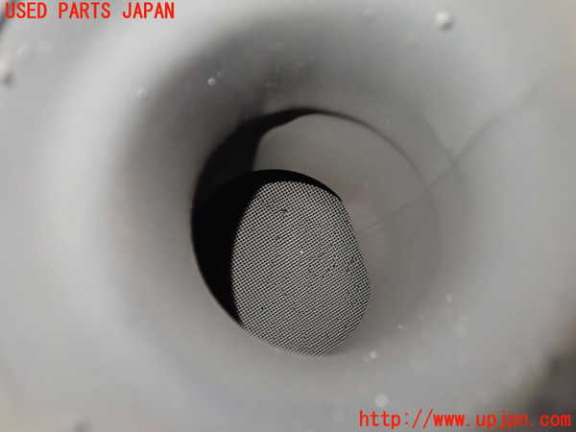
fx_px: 499
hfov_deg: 60.0
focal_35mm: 30
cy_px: 216
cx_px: 288
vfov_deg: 46.8
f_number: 2.3
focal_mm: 5.4
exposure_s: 1/30
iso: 800
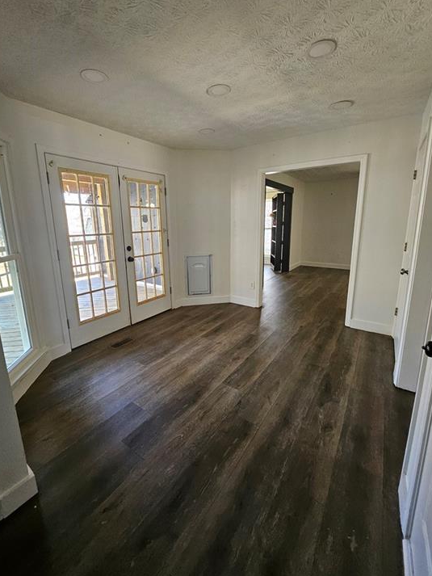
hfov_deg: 85.7
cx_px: 208
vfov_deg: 101.9
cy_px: 268
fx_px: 233
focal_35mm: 14
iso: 250
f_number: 2.2
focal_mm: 1.7
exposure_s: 1/60
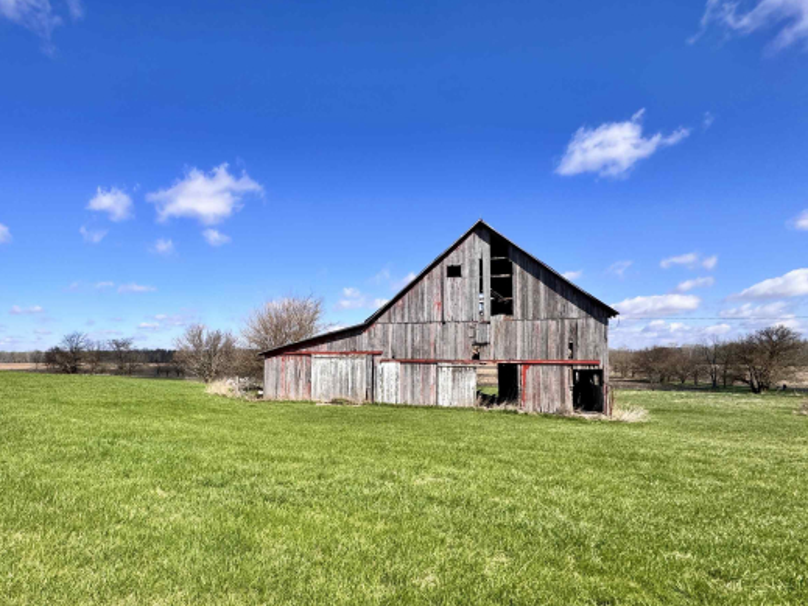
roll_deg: -0.1
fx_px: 420
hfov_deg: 86.3
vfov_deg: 71.0
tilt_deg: -0.5
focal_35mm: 18
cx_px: 311
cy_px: 355
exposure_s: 1/2494
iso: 50
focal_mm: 2.22
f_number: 2.2
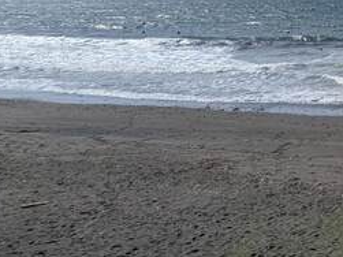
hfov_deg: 25.4
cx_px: 432
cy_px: -87
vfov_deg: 19.9
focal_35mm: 67
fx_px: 664
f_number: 2.2
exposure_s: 1/3846
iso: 44
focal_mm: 1.83
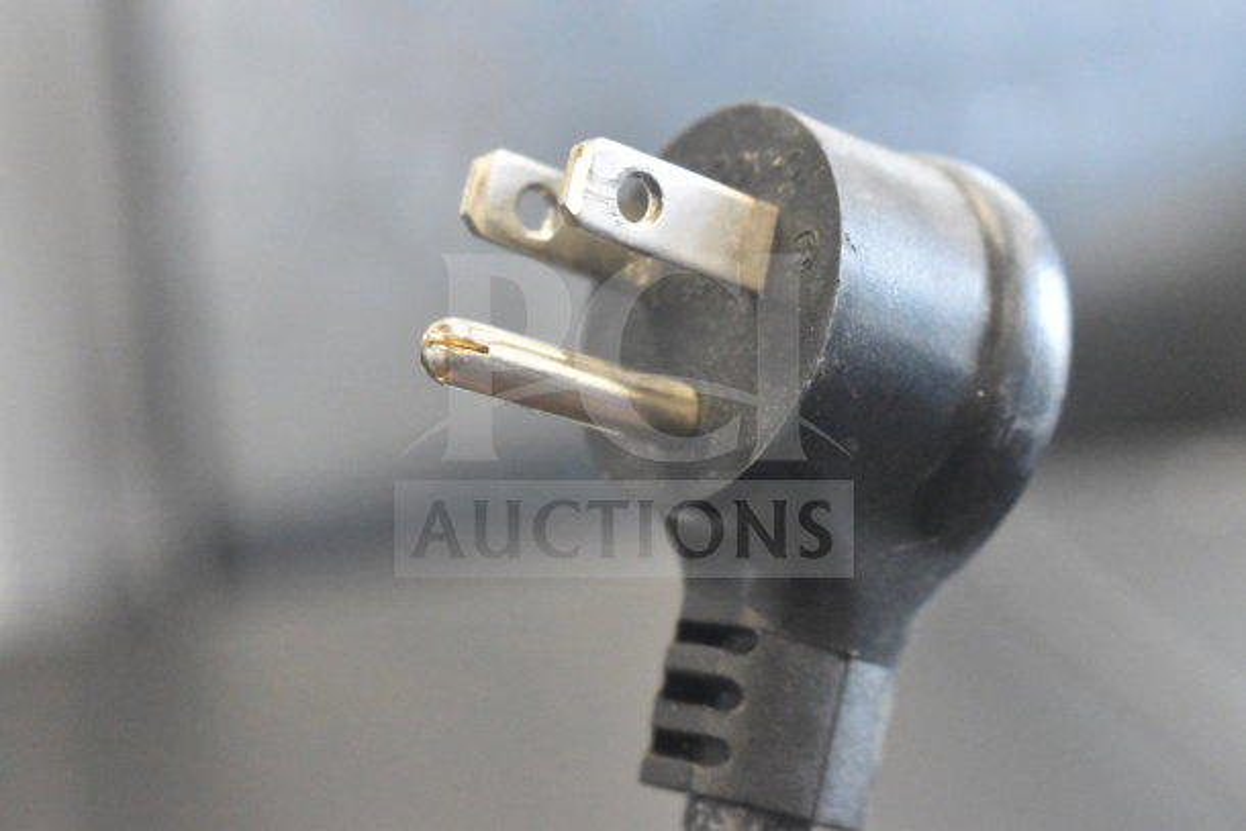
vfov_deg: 16.6
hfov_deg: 24.6
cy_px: 416
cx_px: 623
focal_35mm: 82
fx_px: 2856
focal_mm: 55
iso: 11400
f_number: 5.6
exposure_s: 1/100
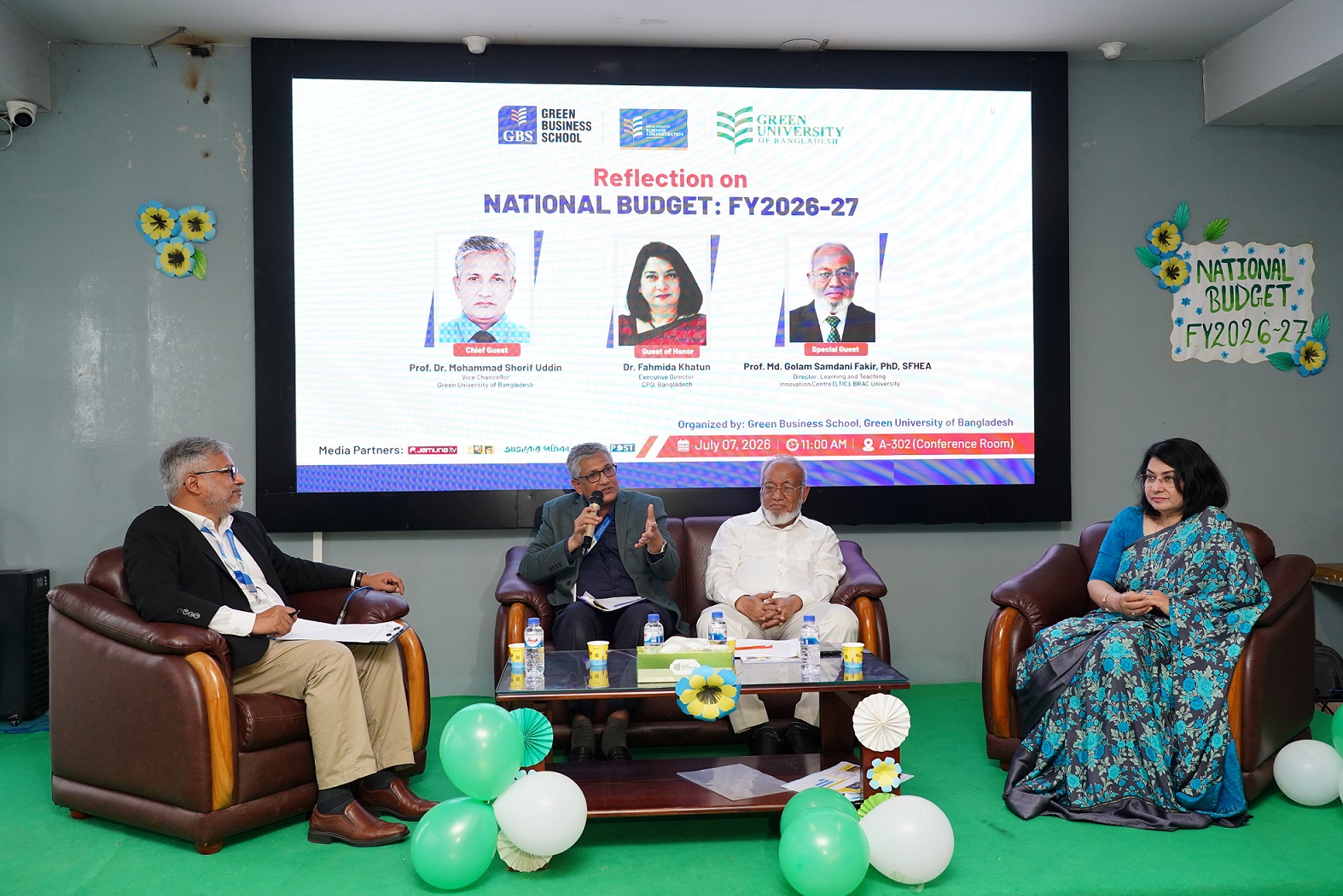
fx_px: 1119
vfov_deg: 43.6
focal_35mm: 30
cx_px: 672
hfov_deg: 61.9
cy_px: 448
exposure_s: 1/160
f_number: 5.6
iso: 2000
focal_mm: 30
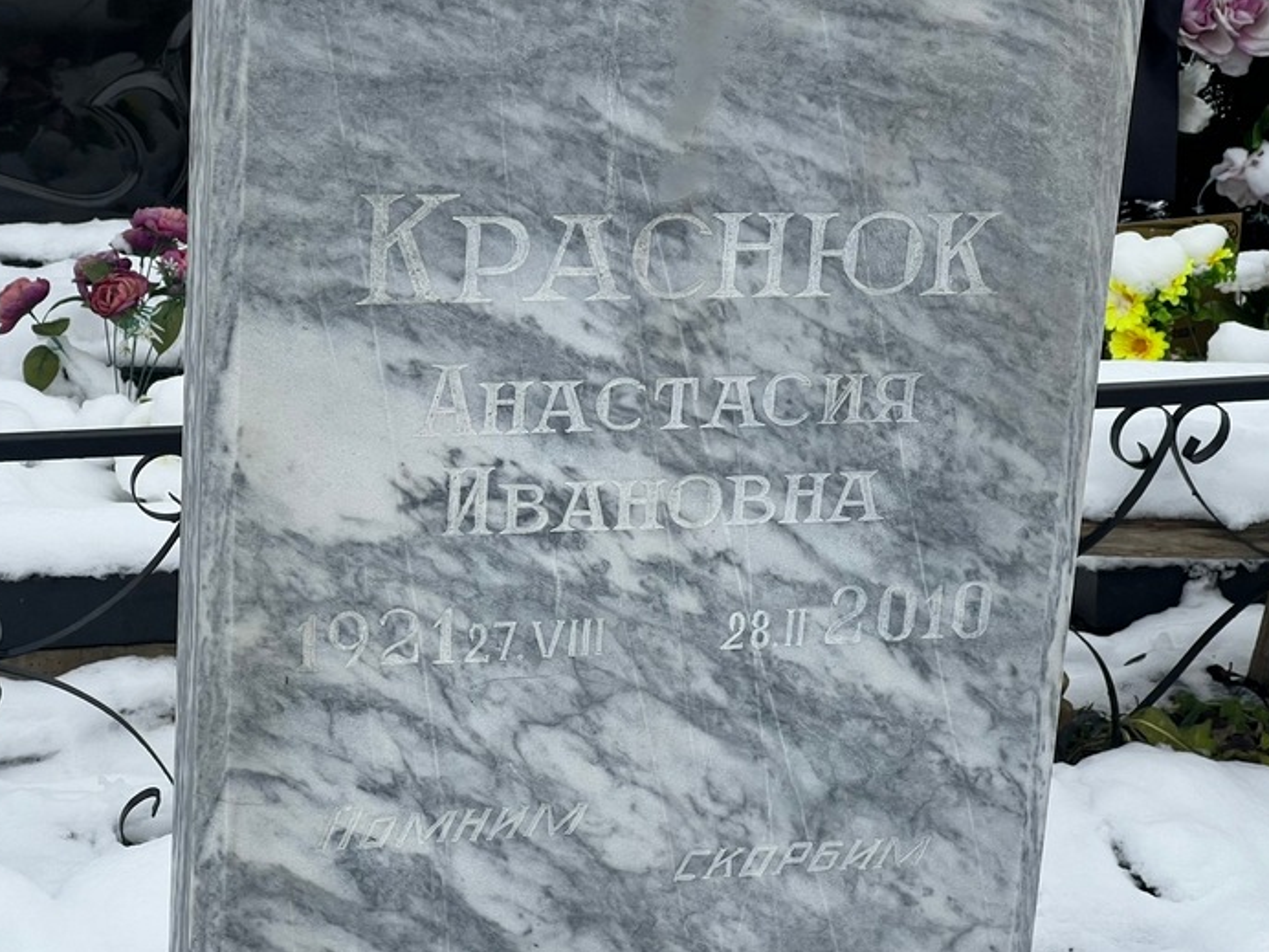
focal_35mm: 89
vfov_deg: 16.6
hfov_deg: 22.0
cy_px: 411
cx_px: 647
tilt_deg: -18.9
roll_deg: -3.6
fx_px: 3263
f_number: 2.8
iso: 64
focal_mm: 9
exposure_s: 1/99
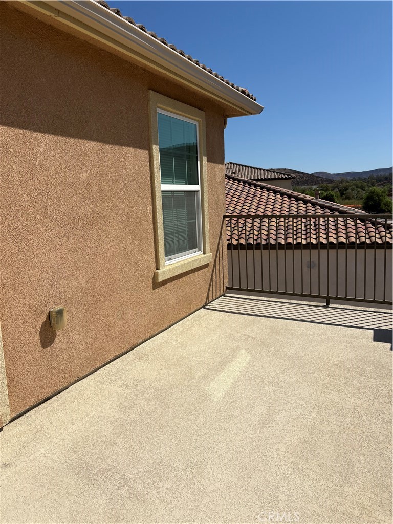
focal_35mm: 26
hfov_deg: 53.1
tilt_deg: -8.0
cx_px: 196
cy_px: 262
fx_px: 394
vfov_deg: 67.3
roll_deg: +3.1
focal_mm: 5.96
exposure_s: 1/8850
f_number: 1.6
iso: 50
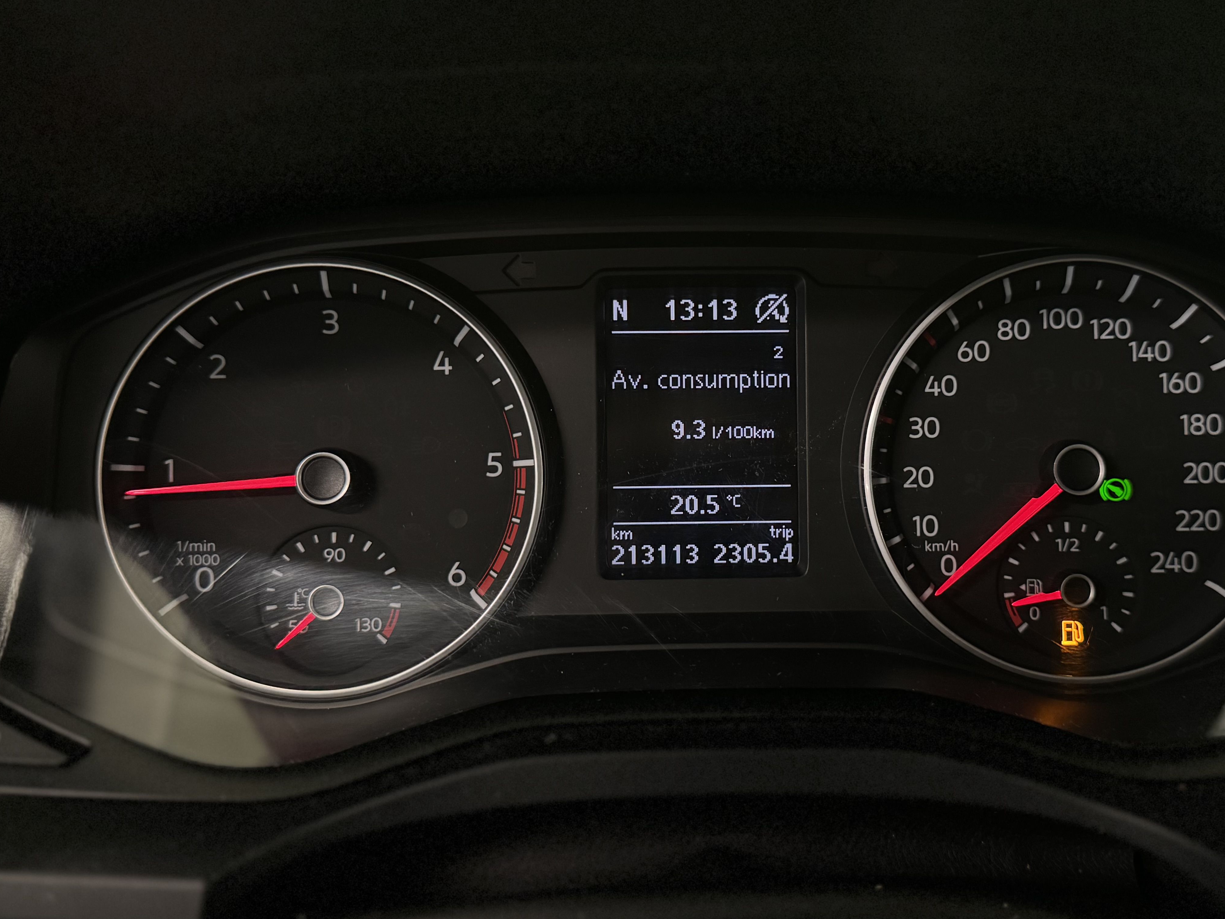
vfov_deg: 41.8
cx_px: 705
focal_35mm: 34
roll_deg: -0.2
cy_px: 426
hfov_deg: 53.7
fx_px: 1203
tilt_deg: -21.4
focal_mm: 6.76
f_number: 1.78
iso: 500
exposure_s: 1/50
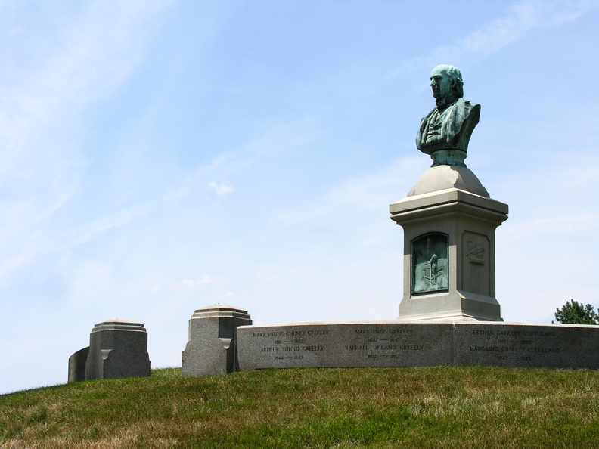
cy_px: 224
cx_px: 300
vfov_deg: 20.7
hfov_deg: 27.4
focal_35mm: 71
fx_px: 1229
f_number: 7.4
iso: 50
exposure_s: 1/173
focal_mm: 18
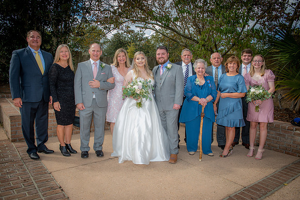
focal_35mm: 28
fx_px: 233
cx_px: 150
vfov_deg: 46.4
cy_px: 100
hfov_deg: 65.5
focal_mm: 28
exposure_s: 1/160
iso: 50
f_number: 5.6
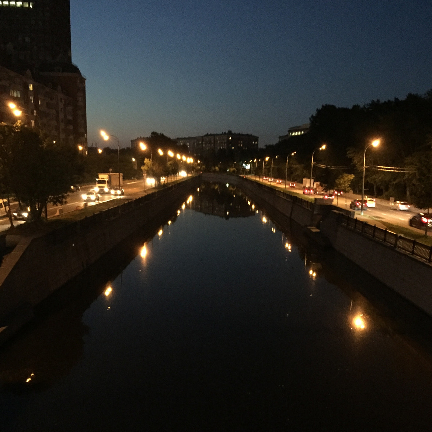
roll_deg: -2.0
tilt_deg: -13.7
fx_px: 494
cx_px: 217
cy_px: 281
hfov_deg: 47.2
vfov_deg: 46.6
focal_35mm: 35
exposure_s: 1/17
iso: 800
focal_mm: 4.15
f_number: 2.2
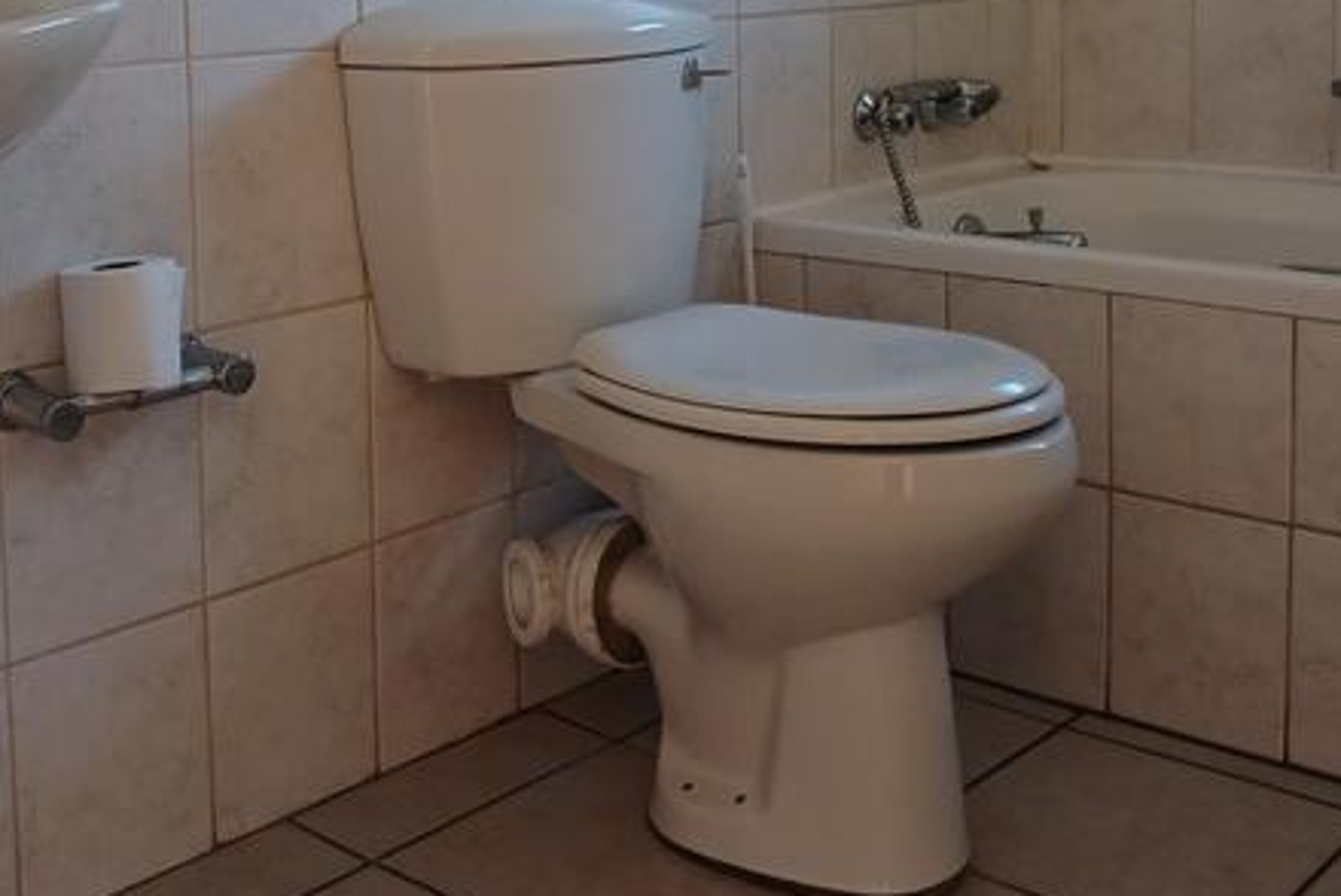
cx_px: 674
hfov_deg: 38.9
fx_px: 1901
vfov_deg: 25.6
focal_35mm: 51
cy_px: 64
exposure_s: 1/50
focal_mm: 4
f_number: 1.8
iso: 64
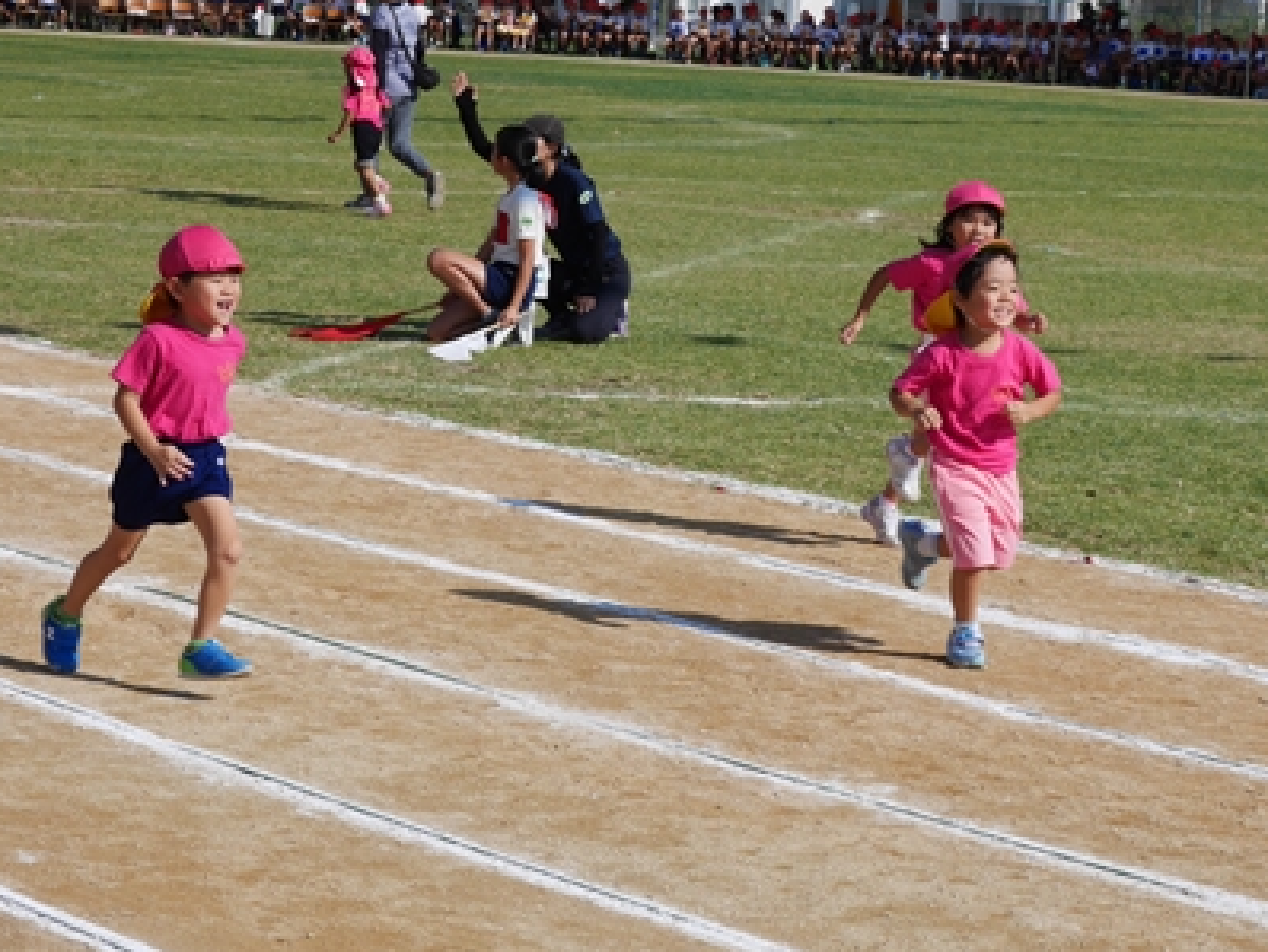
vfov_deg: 13.1
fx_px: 4142
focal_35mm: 113
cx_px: 526
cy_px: 371
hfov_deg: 17.4
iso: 200
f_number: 11
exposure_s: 1/500
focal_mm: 45
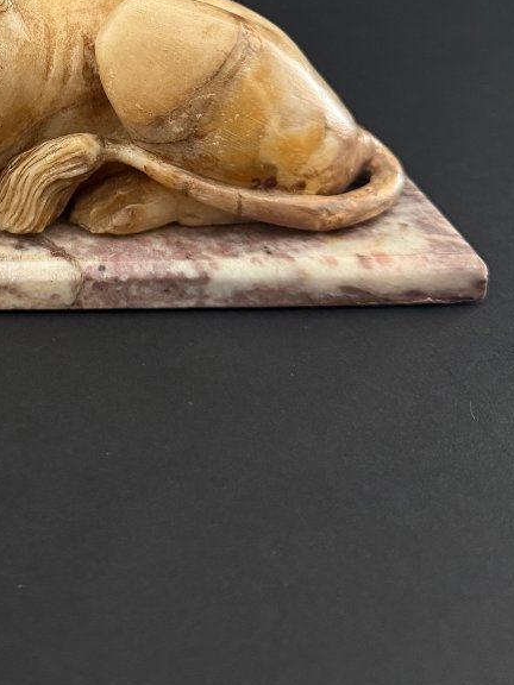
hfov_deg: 27.6
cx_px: 15
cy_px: 32
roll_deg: -0.6
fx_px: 990
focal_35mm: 50
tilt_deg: -16.7
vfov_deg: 35.3
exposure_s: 1/60
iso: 320
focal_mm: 6.76
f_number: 1.78
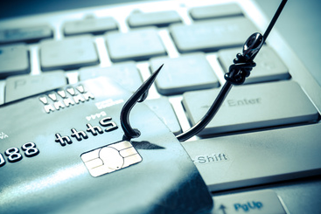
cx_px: 158
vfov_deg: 18.6
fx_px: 656
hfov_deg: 27.5
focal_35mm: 74
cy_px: 111
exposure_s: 1/10
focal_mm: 45
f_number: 8
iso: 100
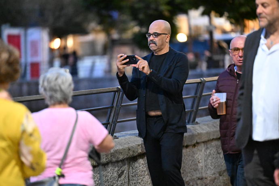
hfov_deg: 10.3
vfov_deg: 6.9
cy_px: 93
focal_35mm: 200
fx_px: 1550
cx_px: 140
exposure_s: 1/160
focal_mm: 200
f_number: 2.8
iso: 20000
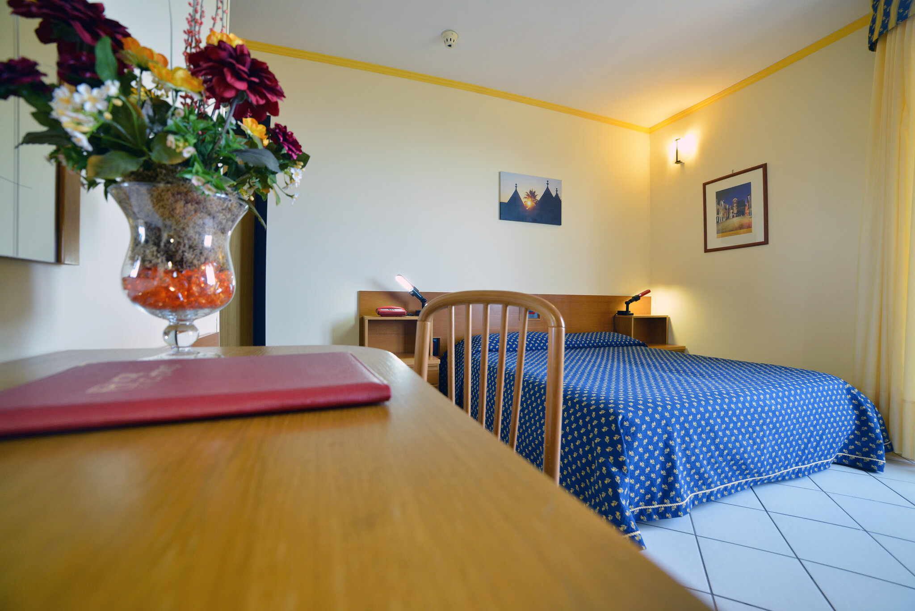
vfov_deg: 81.3
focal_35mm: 14
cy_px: 306
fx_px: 356
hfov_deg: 104.2
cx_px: 458
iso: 1000
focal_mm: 14
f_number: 4
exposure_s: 1/80
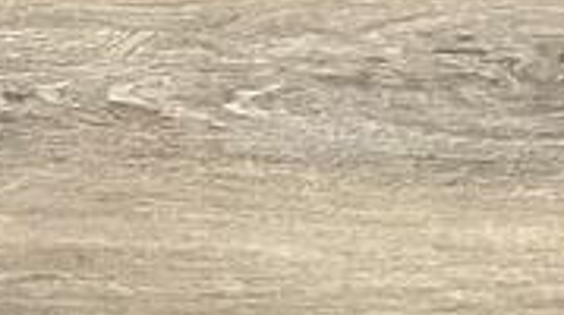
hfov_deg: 8.2
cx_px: 1944
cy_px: -775
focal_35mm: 203
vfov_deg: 5.4
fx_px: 3031
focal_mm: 5.1
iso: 250
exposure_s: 1/50
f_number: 1.6
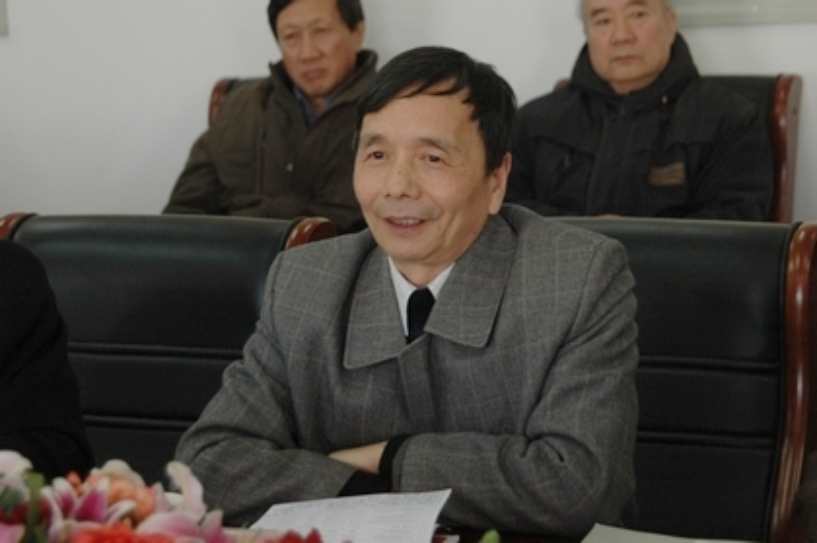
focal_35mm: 135
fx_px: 3060
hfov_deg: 15.2
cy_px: 272
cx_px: 408
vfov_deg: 10.1
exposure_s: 1/50
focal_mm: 90
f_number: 5.6
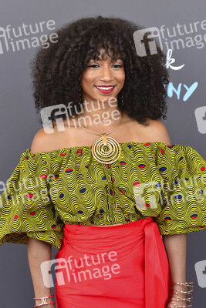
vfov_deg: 26.0
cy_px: 154
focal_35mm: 78
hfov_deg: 17.5
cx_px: 103
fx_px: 669
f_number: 5.6
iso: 640
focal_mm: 78
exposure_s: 1/250
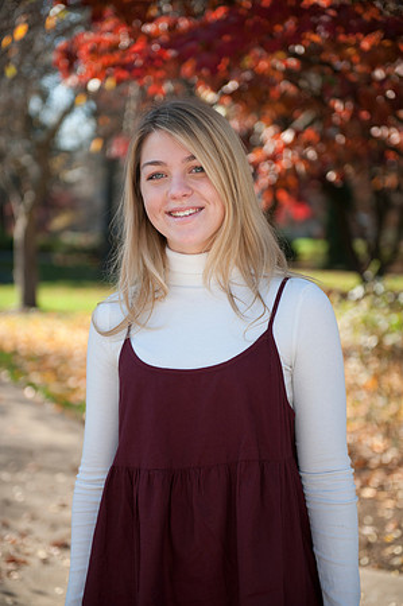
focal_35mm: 70
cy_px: 303
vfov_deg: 28.9
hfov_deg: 19.4
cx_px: 202
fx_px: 1178
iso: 100
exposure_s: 1/640
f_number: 2.8
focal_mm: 70
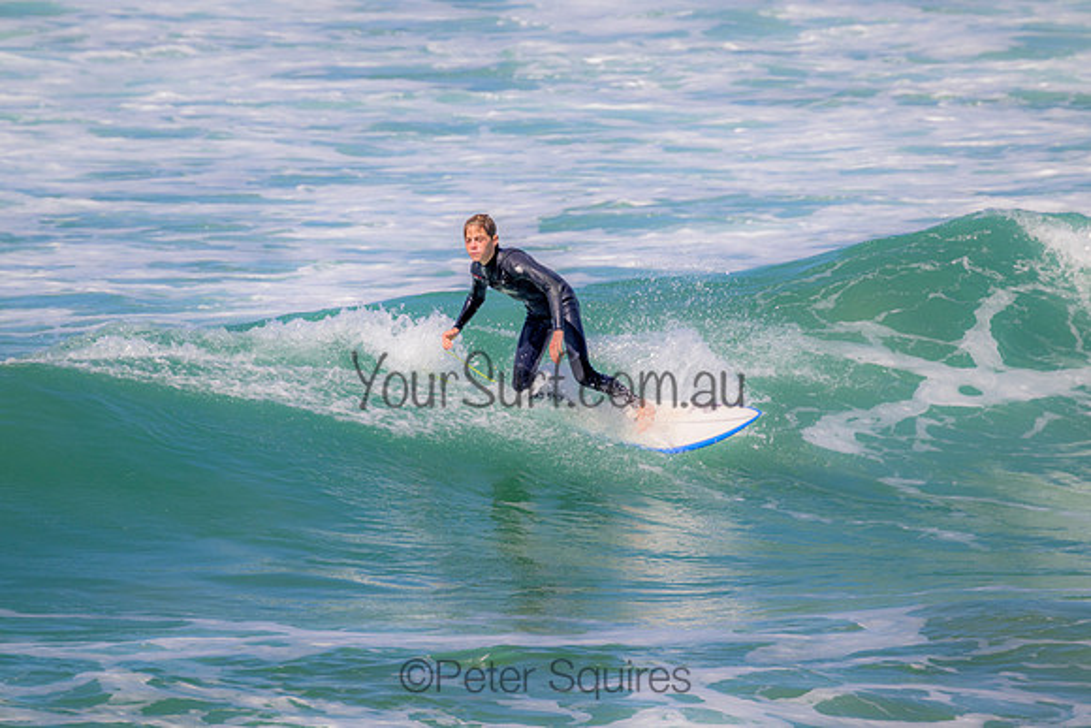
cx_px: 546
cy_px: 364
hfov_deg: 2.6
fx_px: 24249
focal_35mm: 800
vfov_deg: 1.7
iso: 560
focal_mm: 800
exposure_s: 1/1000
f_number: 11
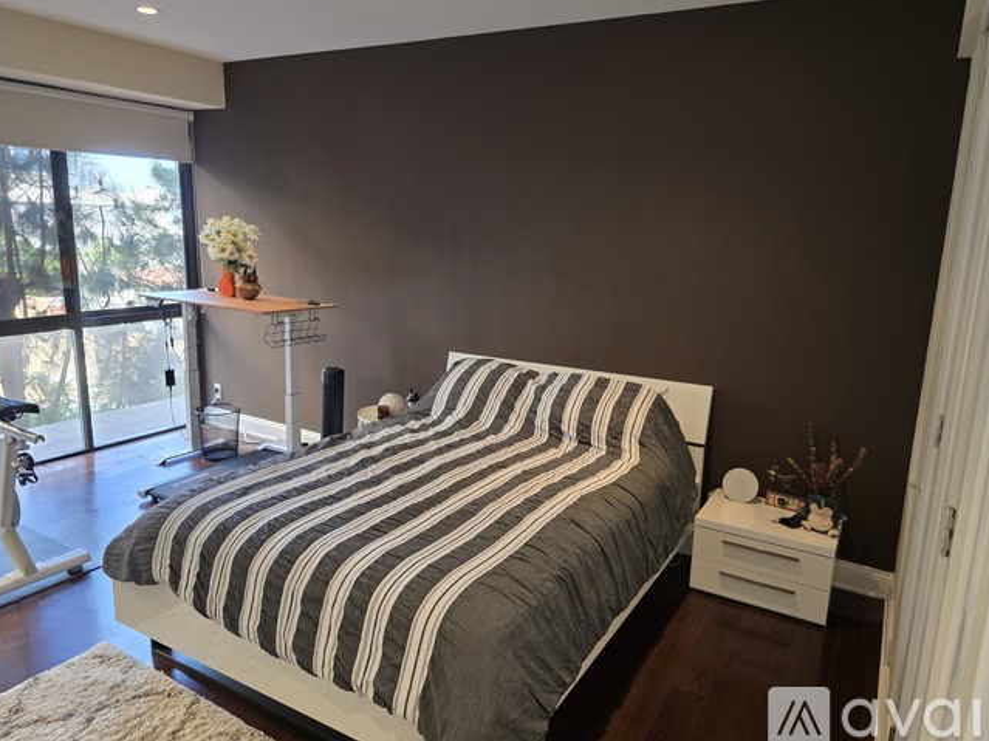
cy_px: 362
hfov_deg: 71.6
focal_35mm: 24
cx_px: 502
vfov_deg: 56.8
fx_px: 686
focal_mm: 6.3
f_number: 1.7
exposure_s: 1/120
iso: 500
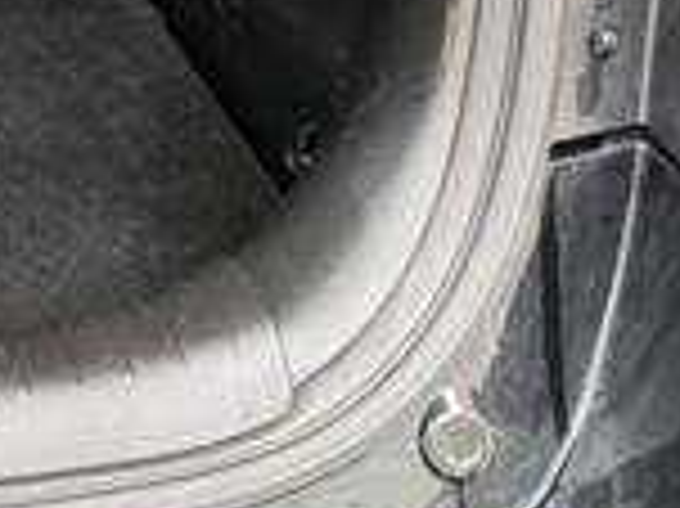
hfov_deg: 15.0
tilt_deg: -19.5
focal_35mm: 102
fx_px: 2002
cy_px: -504
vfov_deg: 12.7
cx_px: -752
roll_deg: -0.3
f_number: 1.78
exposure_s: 1/190
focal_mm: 6.76
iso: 200
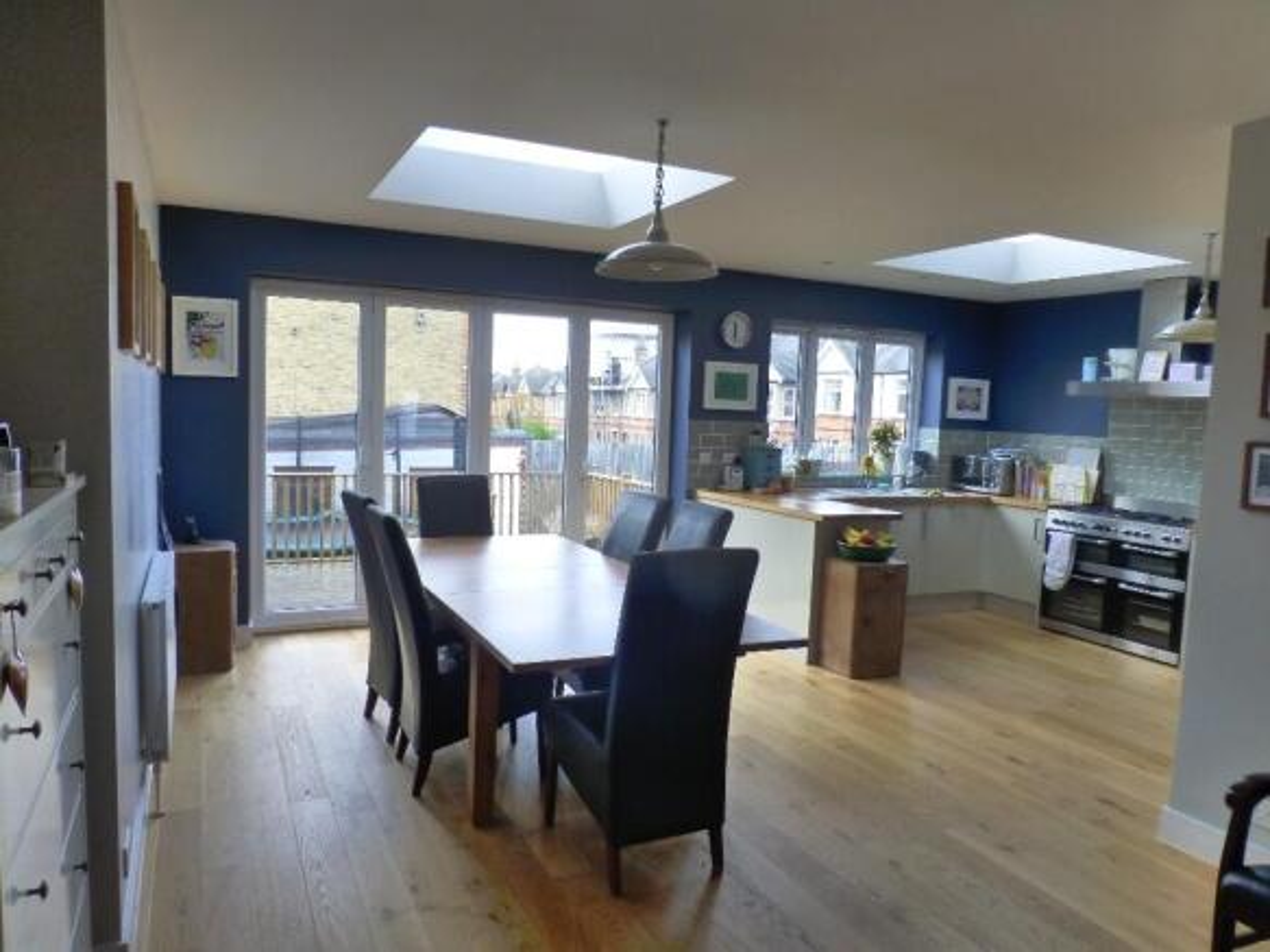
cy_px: 476
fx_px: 880
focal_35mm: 24
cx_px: 635
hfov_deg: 71.6
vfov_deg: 56.8
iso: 400
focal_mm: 4.3
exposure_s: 1/40
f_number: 3.3
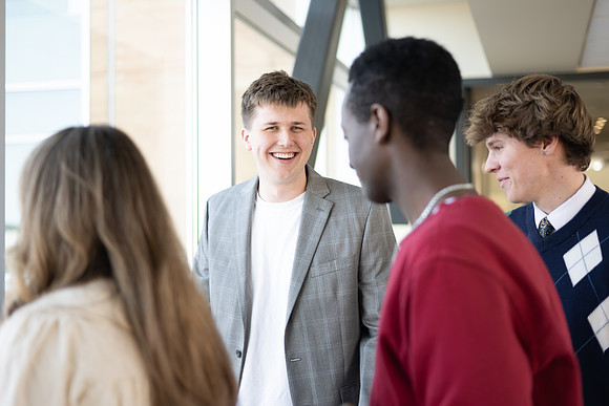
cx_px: 304
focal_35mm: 50
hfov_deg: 39.6
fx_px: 846
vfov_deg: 27.0
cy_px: 203
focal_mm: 50
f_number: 1.8
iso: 100
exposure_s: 1/200
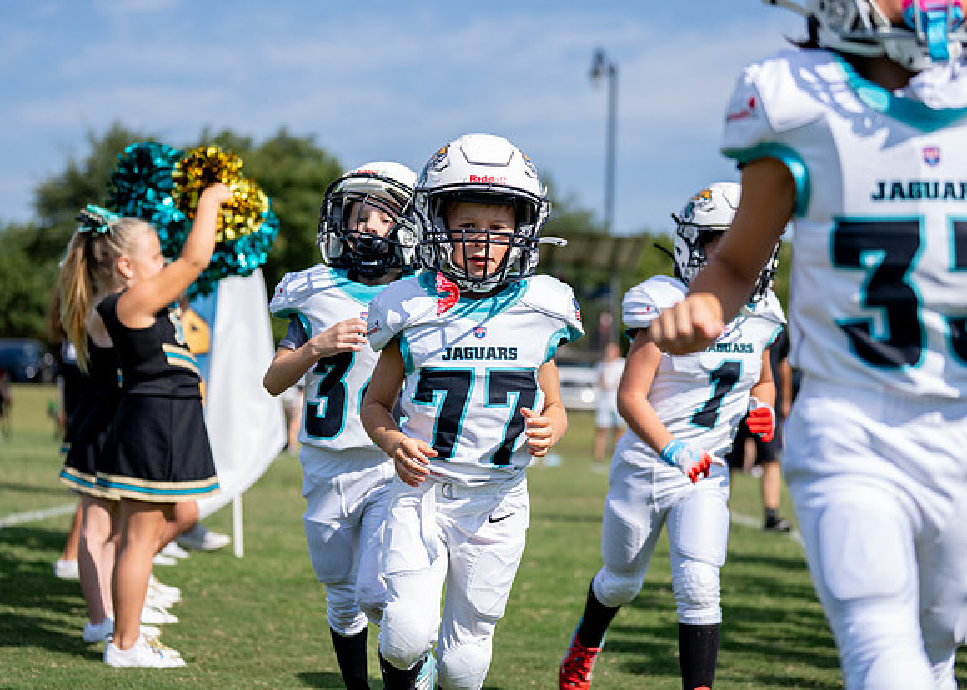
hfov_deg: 25.1
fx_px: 2169
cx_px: 494
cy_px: 319
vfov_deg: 18.1
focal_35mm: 79
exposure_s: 1/3200
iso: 200
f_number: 2.8
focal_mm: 70
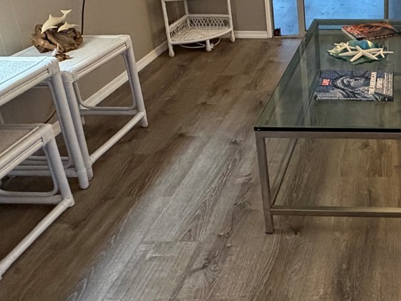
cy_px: 42
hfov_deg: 42.1
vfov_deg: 34.3
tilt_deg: -18.6
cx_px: 377
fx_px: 463
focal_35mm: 40
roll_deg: -0.1
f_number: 2.2
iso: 500
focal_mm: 2.22
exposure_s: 1/60
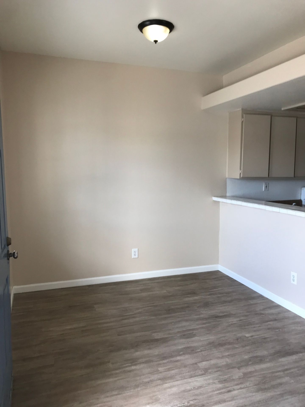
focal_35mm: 28
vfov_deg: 63.4
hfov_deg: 49.7
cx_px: 152
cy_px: 204
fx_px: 329
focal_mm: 3.99
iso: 40
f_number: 1.8
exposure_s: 1/120
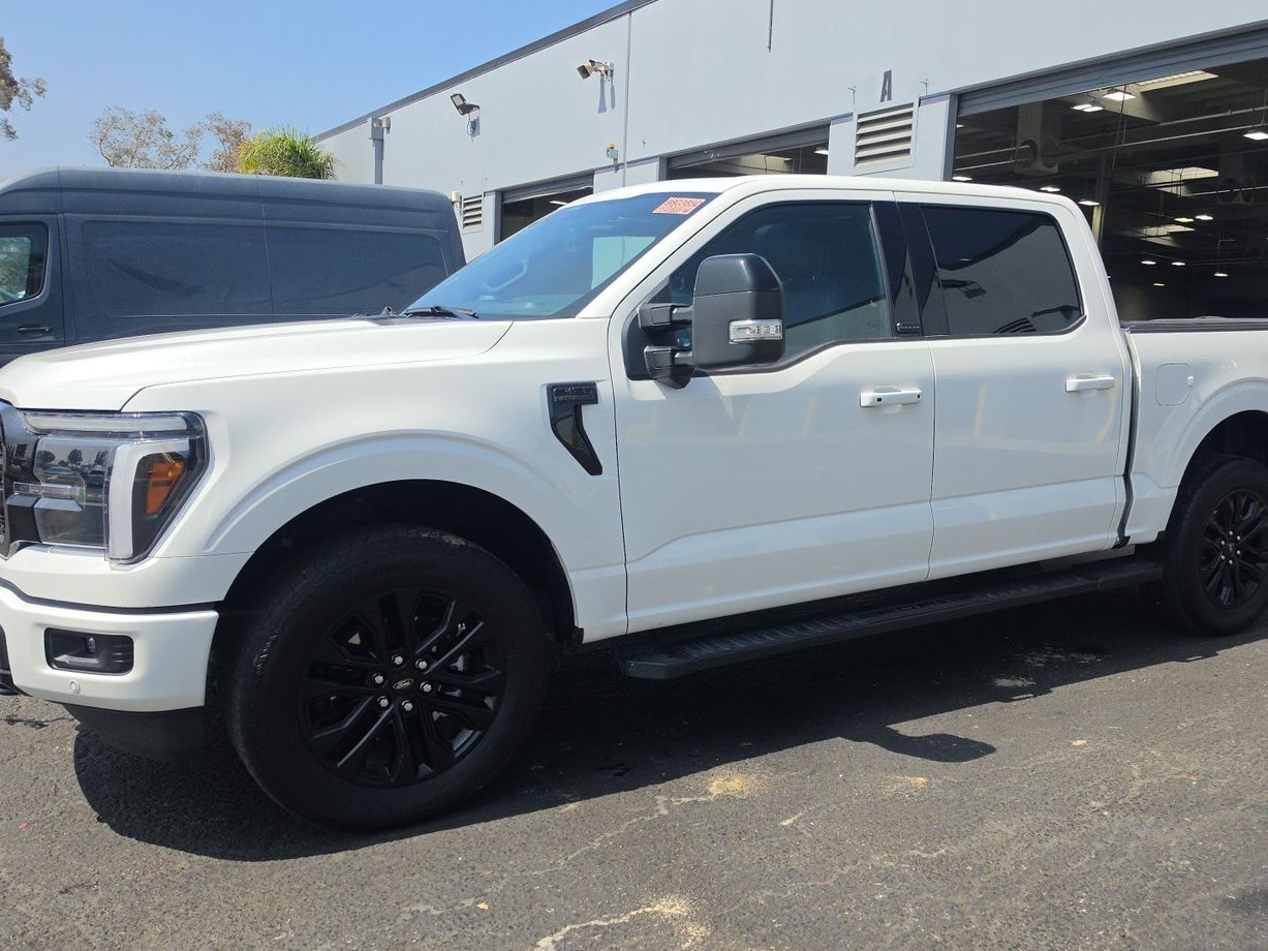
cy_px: 491
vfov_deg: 46.8
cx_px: 756
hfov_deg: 59.5
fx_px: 1099
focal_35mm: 30
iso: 64
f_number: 1.4
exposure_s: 1/7058
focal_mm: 6.5
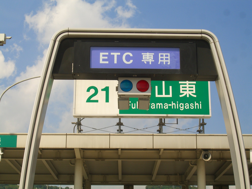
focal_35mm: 80
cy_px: 94
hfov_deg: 24.4
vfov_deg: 18.4
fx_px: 582
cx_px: 126
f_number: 6
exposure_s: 1/250
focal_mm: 16.6
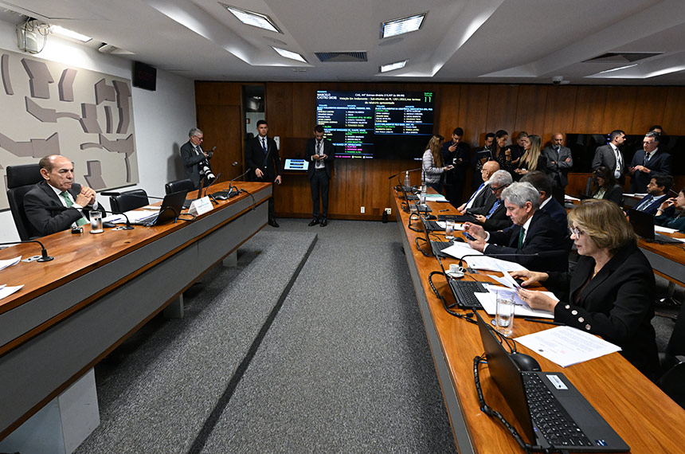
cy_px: 227
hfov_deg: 90.1
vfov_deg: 67.2
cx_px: 342
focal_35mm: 18
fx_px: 342
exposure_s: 1/100
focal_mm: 18
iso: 5000
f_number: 7.1
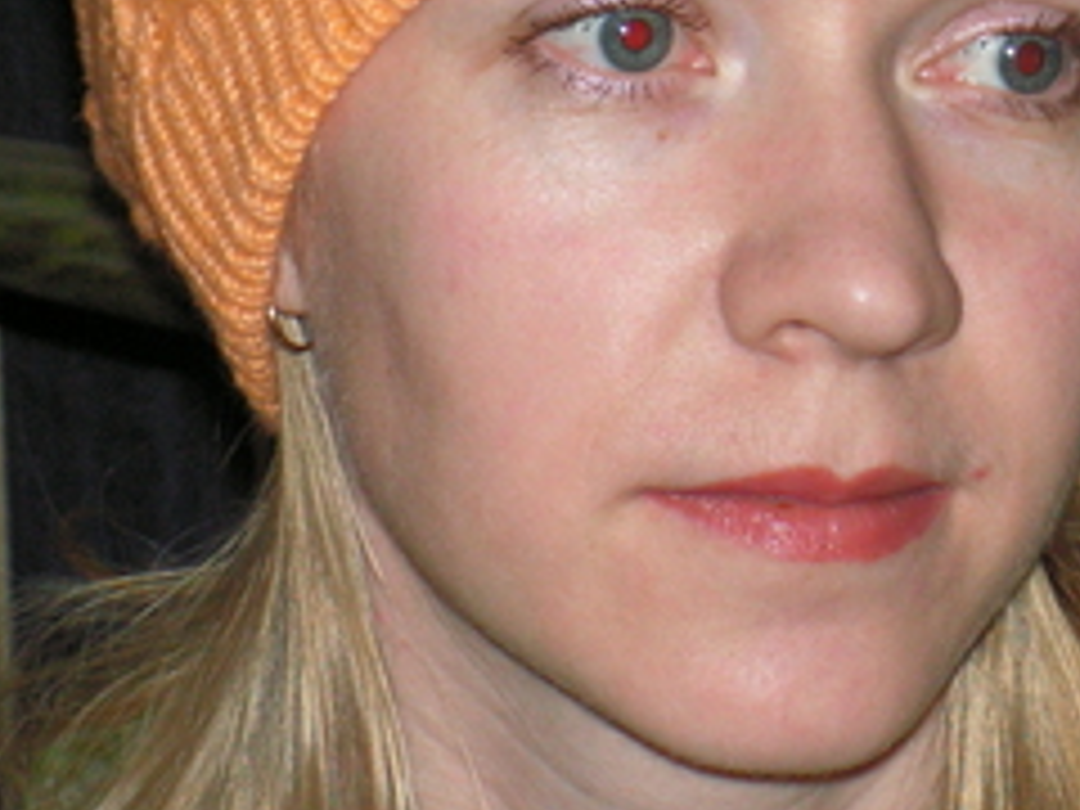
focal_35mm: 248
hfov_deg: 8.0
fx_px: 7737
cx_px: 810
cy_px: 160
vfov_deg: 6.0
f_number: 3.4
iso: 160
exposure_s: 1/100
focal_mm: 18.1
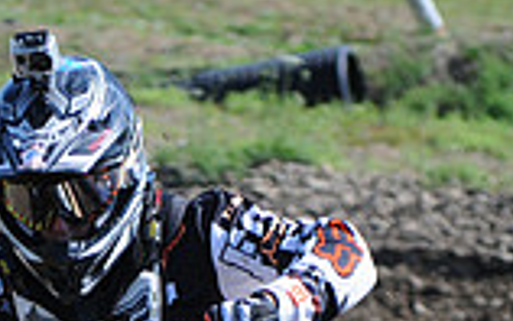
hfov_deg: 3.7
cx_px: 172
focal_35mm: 572
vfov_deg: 2.3
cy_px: 517
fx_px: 8003
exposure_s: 1/1600
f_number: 4.5
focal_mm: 102
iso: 400
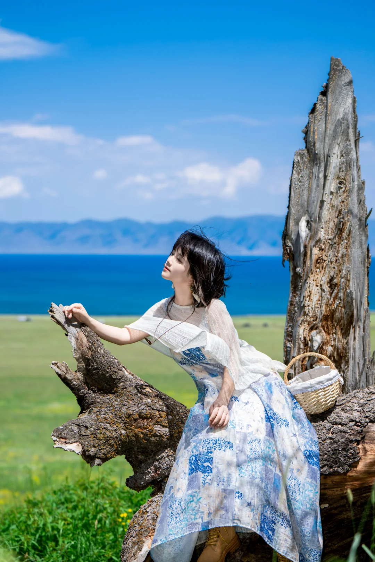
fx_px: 1172
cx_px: 188
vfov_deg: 27.0
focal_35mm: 75
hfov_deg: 18.2
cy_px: 281
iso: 200
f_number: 3.5
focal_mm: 75
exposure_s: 1/2500
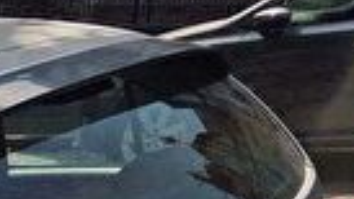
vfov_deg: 8.0
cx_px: 884
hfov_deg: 12.5
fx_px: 1201
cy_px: -415
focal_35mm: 128
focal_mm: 6.4
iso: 50
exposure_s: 1/1772
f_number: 1.8
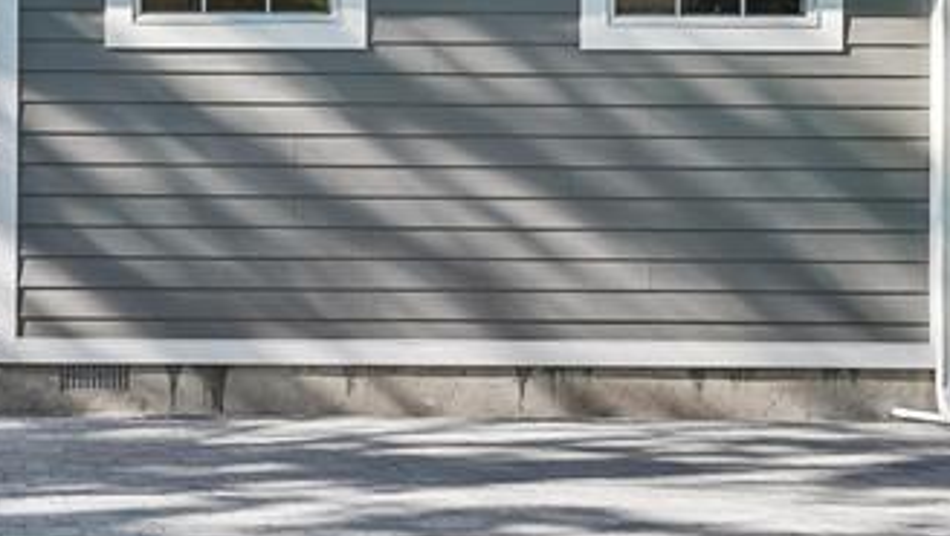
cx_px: -67
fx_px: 2470
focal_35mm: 98
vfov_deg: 12.3
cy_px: 142
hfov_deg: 20.8
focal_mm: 30
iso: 100
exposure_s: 1/160
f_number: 8
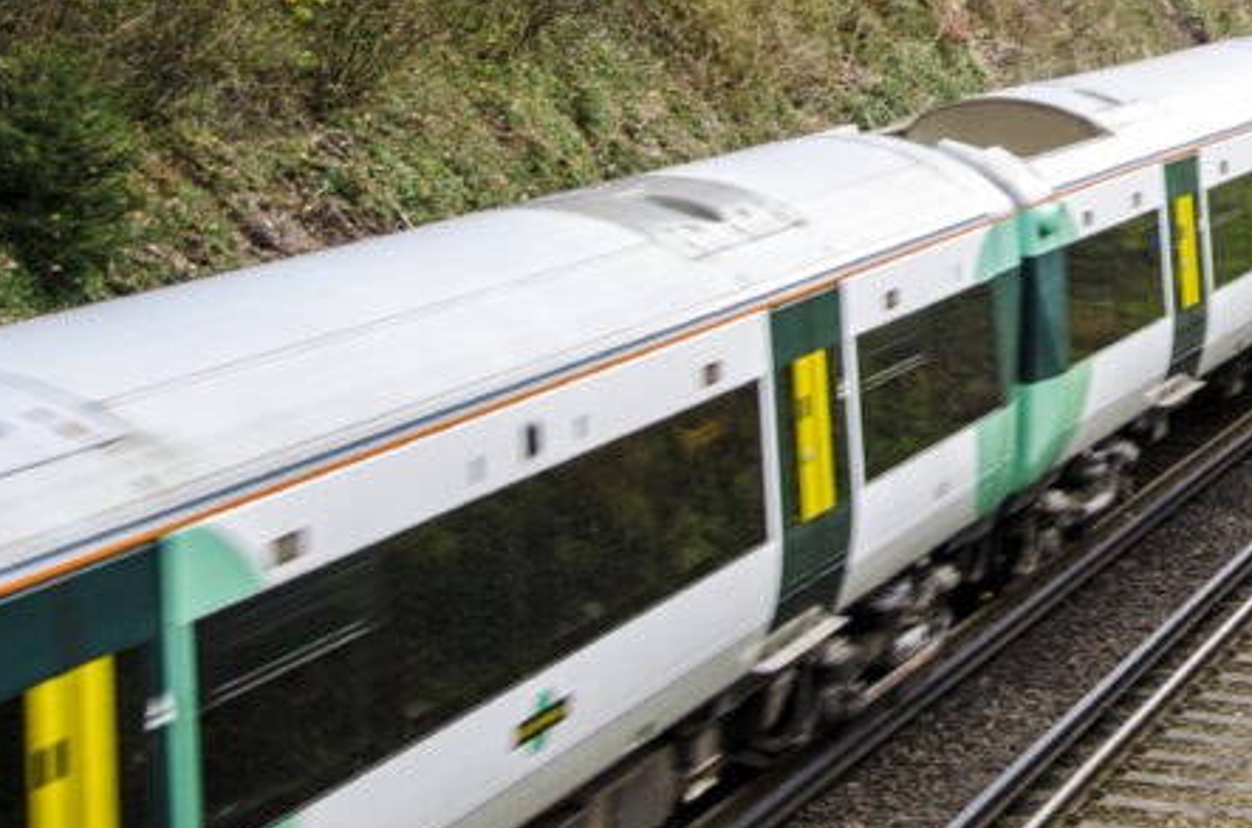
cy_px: -51
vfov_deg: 12.1
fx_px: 3851
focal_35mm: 111
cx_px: 1413
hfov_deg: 17.8
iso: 400
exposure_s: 1/160
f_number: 5.6
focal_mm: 32
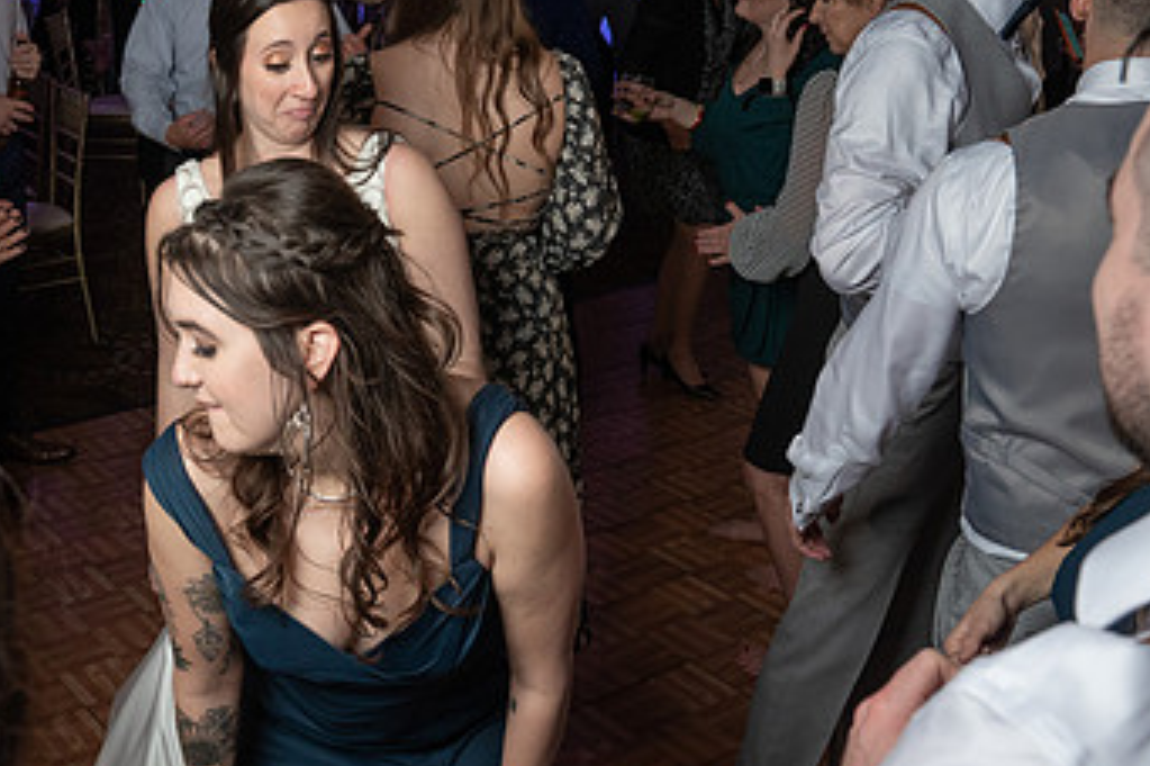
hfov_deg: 40.0
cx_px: 295
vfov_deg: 28.0
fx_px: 1533
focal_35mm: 48
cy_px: 364
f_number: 5.6
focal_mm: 27
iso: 2000
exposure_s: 1/200
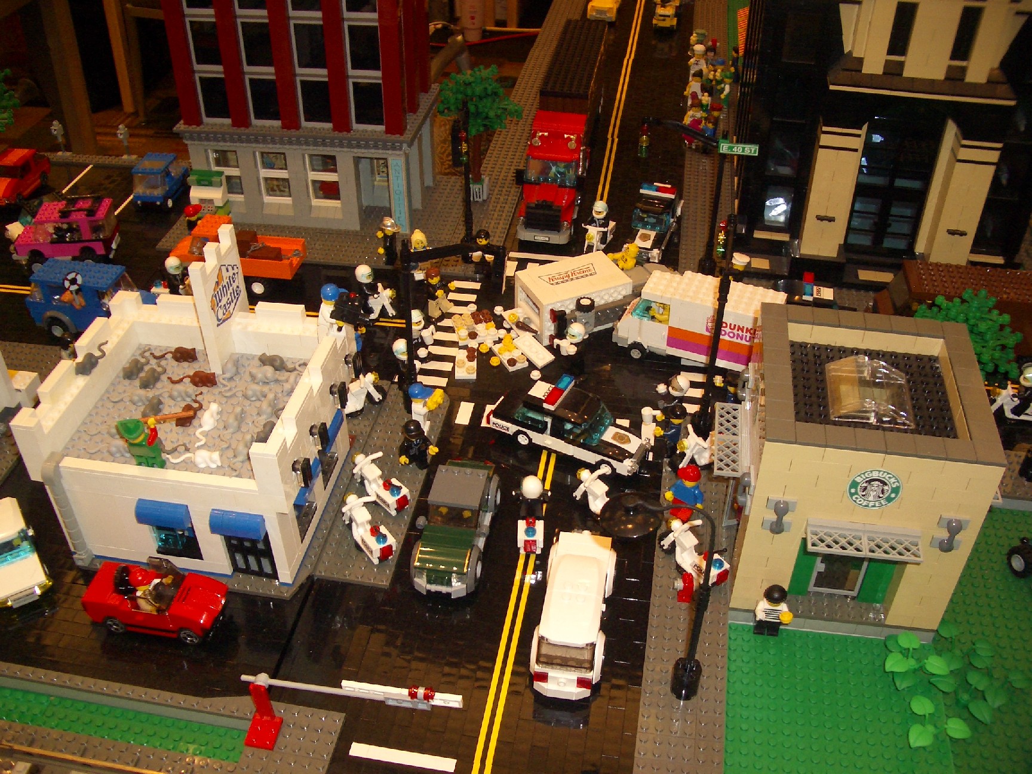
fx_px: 1043
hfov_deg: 52.6
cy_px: 387
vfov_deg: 40.7
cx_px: 516
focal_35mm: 35
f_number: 2.6
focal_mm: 5.8
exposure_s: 1/60
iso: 100
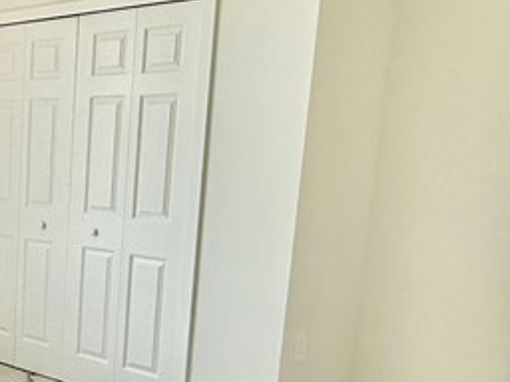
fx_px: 825
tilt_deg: -11.7
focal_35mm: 56
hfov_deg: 30.2
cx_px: -72
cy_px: 304
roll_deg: -1.4
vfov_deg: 25.7
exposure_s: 1/259
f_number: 2.2
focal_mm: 2.22
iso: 50
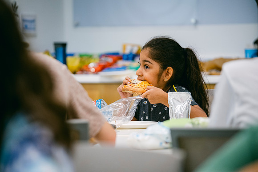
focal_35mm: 166
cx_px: 129
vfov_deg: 8.3
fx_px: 1190
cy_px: 86
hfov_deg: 12.4
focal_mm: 110.6
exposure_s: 1/125
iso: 1000
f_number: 2.8
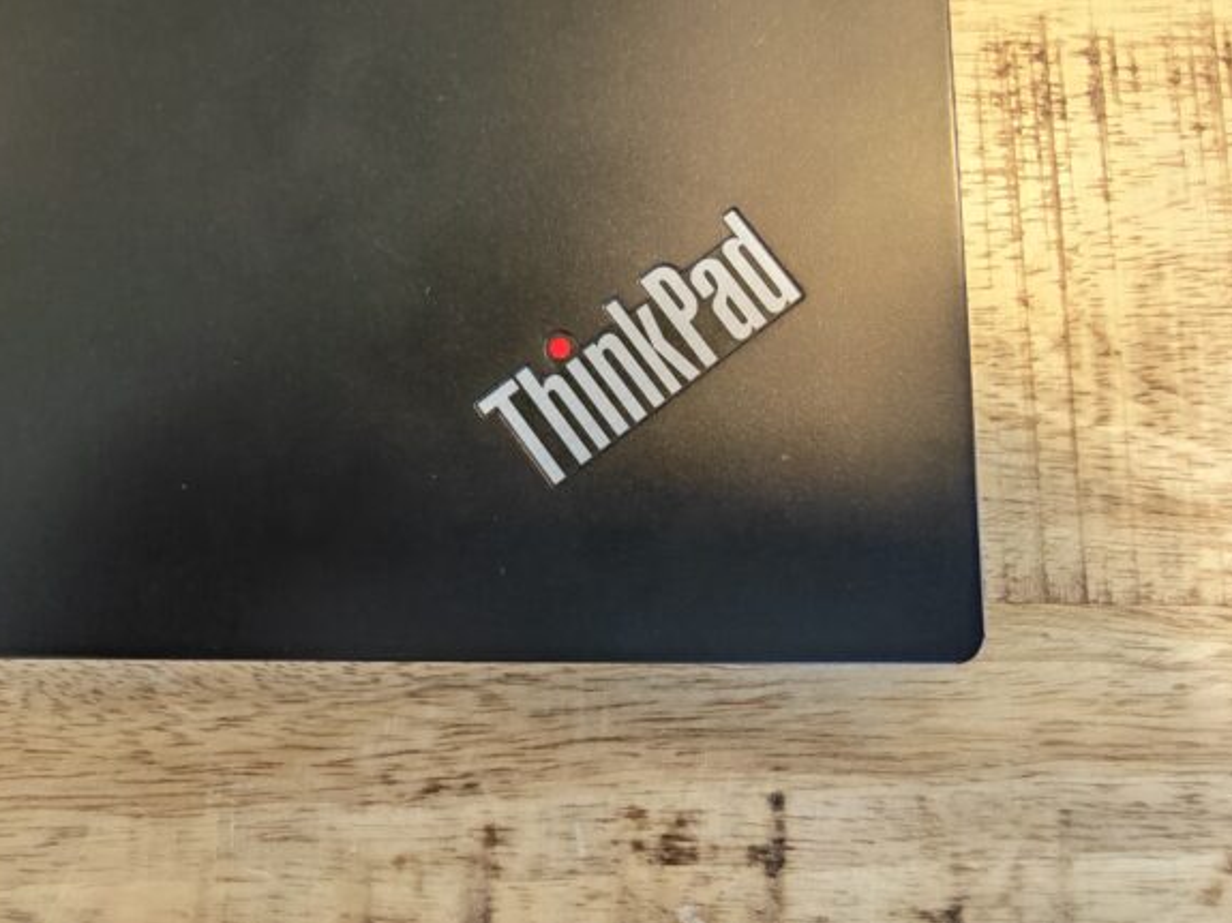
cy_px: 443
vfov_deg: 56.8
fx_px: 854
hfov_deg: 71.6
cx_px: 619
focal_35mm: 24
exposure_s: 1/50
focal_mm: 1.82
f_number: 2
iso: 200
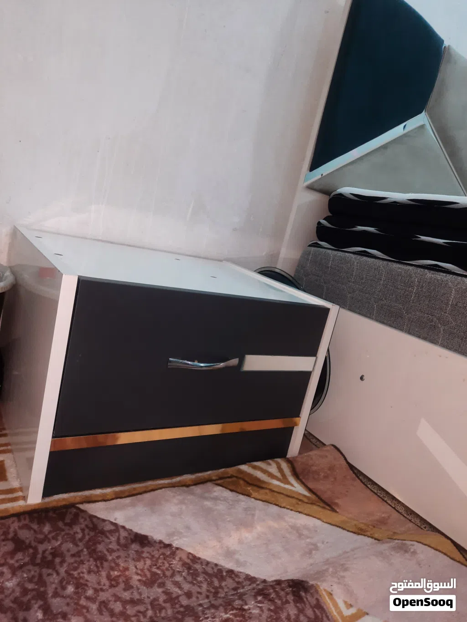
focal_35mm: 25
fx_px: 450
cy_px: 311
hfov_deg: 54.9
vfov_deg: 69.4
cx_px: 234
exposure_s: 1/50
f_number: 2
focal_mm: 4.6
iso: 125
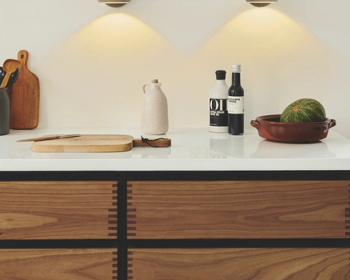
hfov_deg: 26.8
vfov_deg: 21.4
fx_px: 735
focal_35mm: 71
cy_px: 75
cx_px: 175
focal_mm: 50
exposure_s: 25
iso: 200
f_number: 8
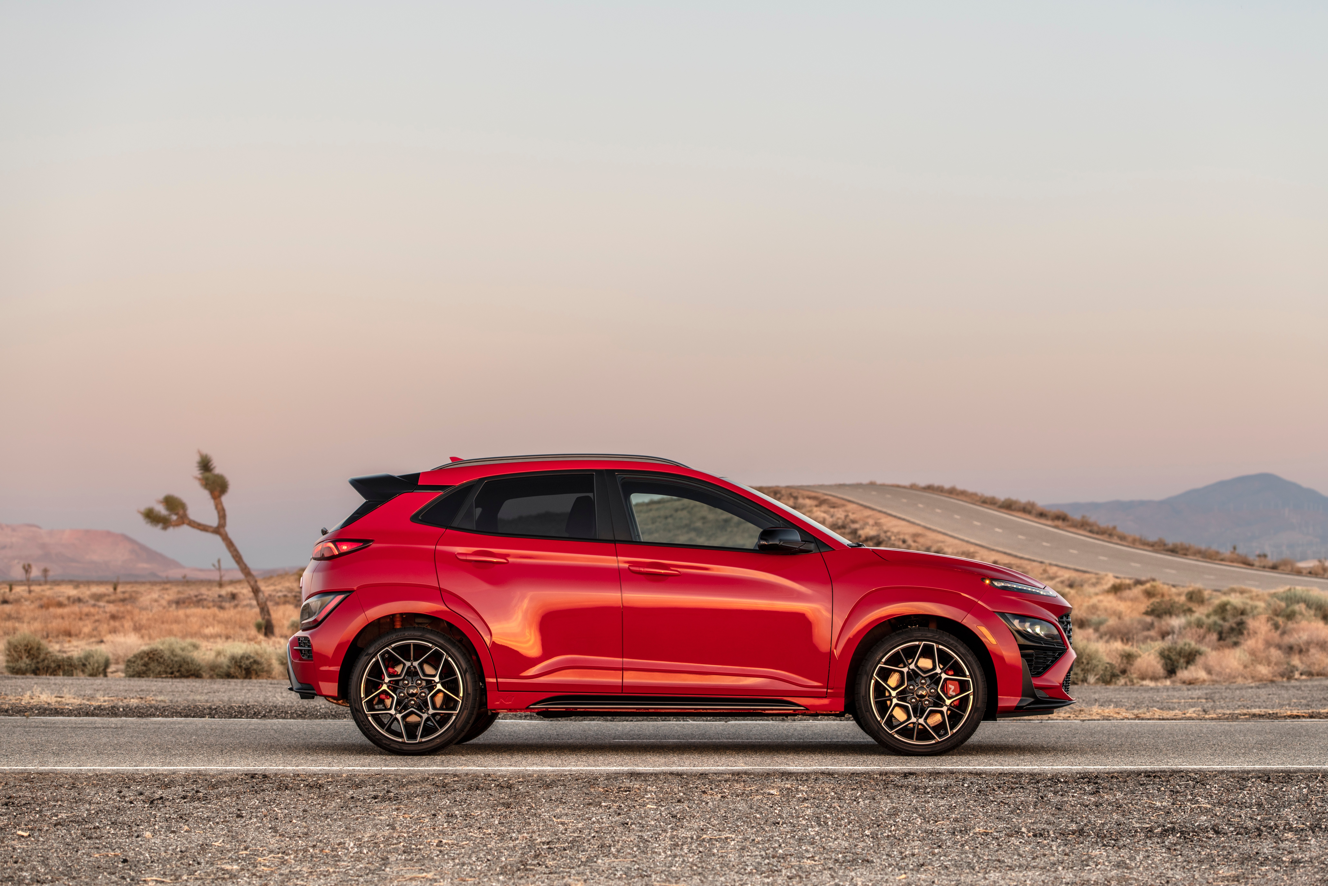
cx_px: 664
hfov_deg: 25.4
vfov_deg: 17.1
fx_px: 2951
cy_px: 443
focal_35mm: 80
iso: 64
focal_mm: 80
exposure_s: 1/20
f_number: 5
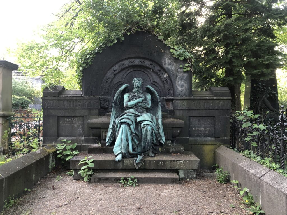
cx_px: 144
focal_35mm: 28
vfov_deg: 49.7
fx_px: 232
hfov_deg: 63.4
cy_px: 108
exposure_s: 1/30
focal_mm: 3.99
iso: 40
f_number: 1.8
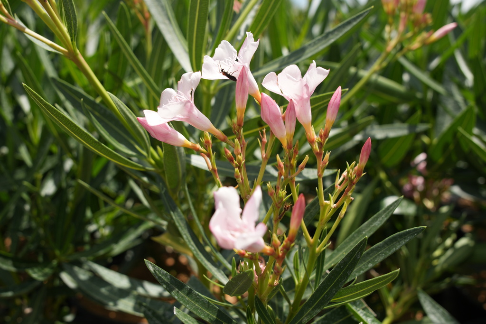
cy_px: 162
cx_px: 243
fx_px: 486
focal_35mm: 36
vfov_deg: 36.9
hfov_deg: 53.1
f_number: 6.3
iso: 100
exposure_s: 1/400
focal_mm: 24
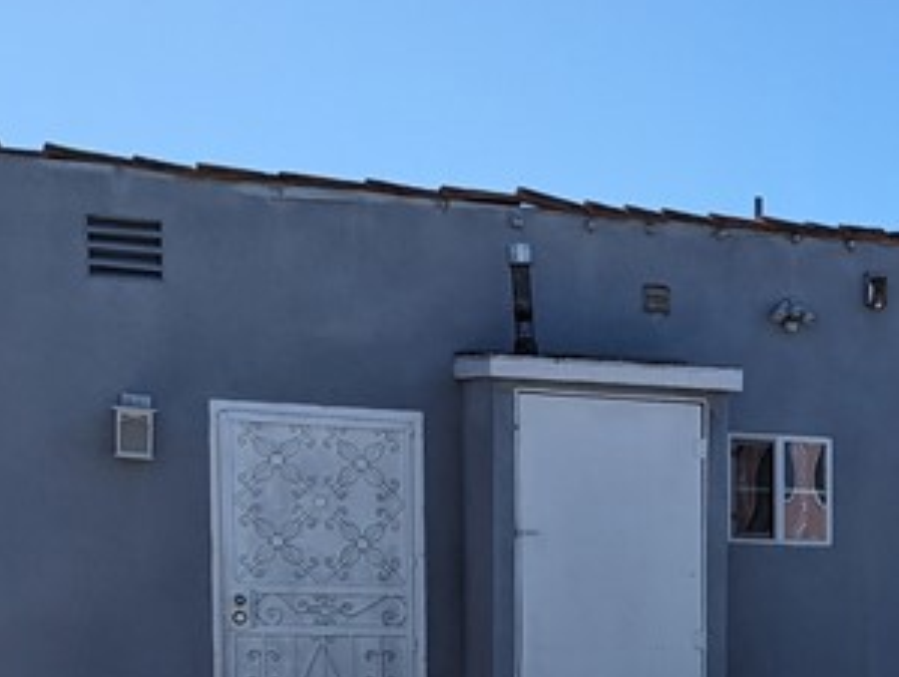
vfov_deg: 17.1
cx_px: 1027
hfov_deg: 22.3
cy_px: 842
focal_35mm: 82
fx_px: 2132
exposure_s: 1/2695
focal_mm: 6.81
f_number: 1.85
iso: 49
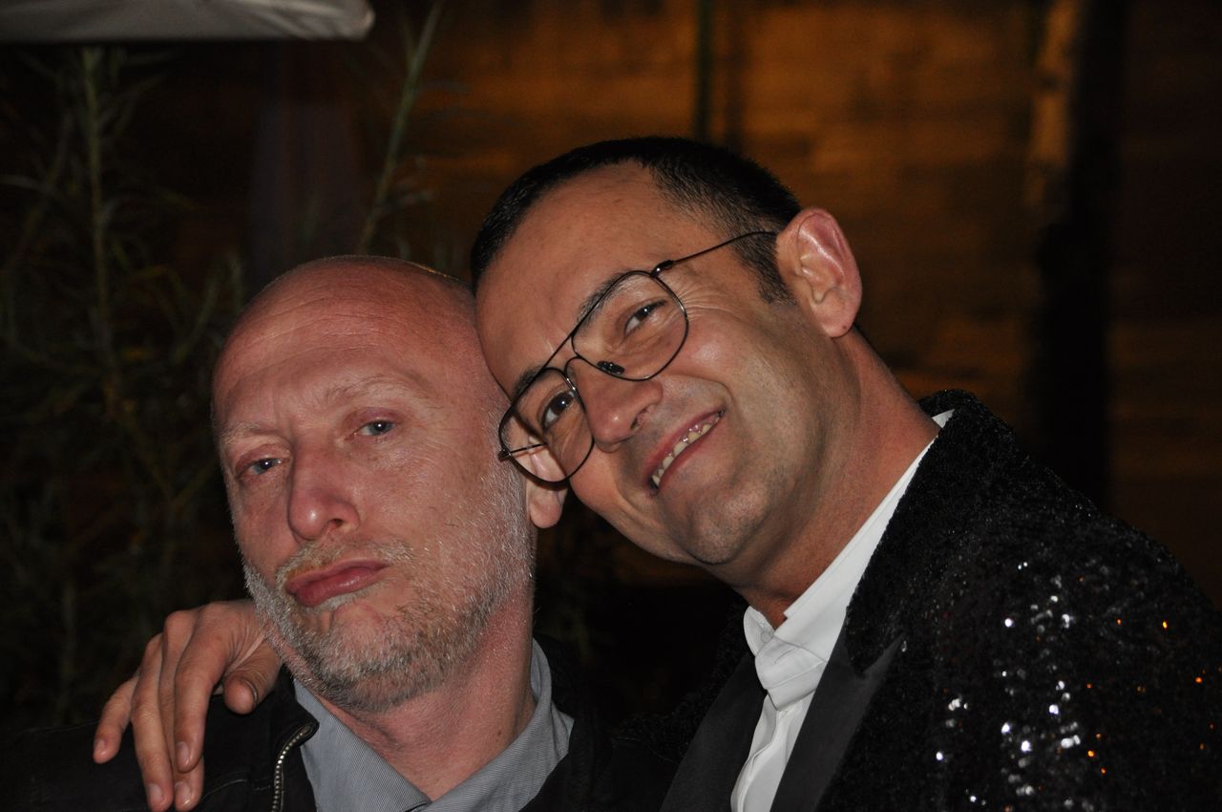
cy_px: 406
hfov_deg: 18.9
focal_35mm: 108
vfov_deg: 12.6
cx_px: 611
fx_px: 3661
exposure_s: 1/60
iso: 800
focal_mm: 72
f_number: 5.3
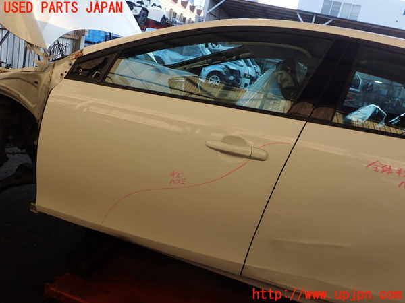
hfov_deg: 60.0
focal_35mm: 30
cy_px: 152
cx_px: 202
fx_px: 351
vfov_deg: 46.8
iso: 100
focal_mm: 5.4
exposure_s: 1/160
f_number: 3.2
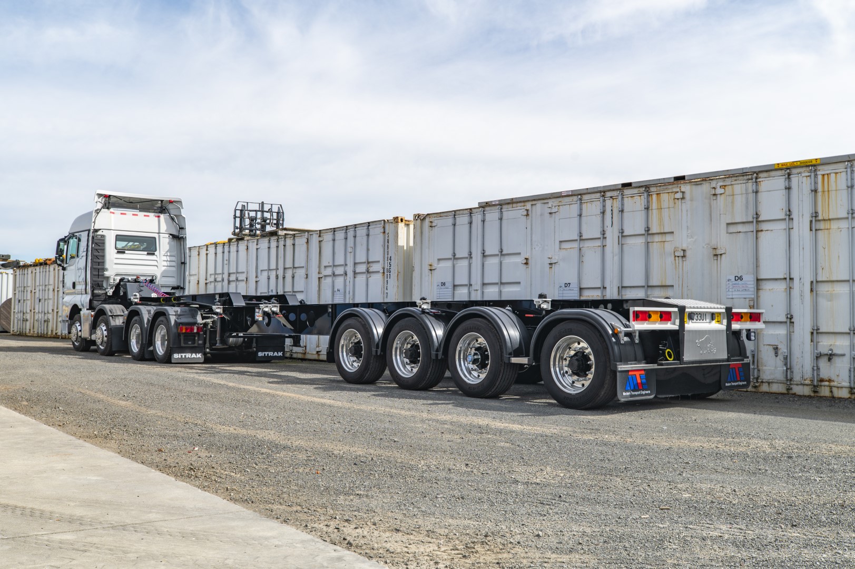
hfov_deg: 54.5
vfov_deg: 37.8
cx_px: 428
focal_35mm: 35
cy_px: 284
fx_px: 831
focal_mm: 35
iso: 100
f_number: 7.1
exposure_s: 1/400
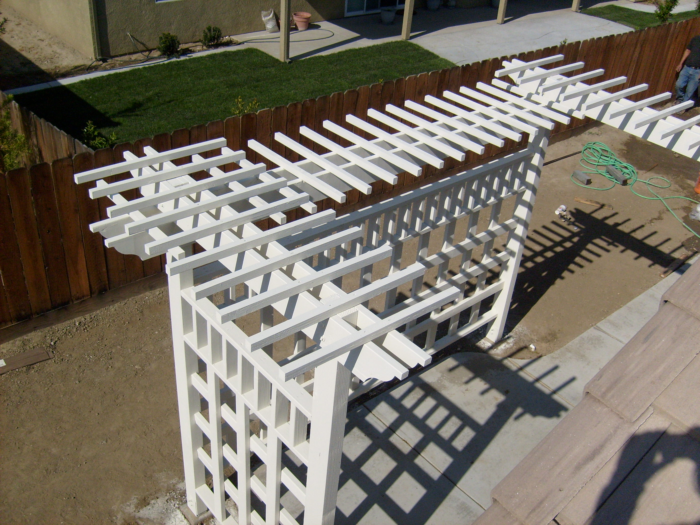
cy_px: 262
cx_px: 350
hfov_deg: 52.6
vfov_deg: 40.7
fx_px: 708
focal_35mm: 35
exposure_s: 1/750
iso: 80
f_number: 7.1
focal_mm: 5.8
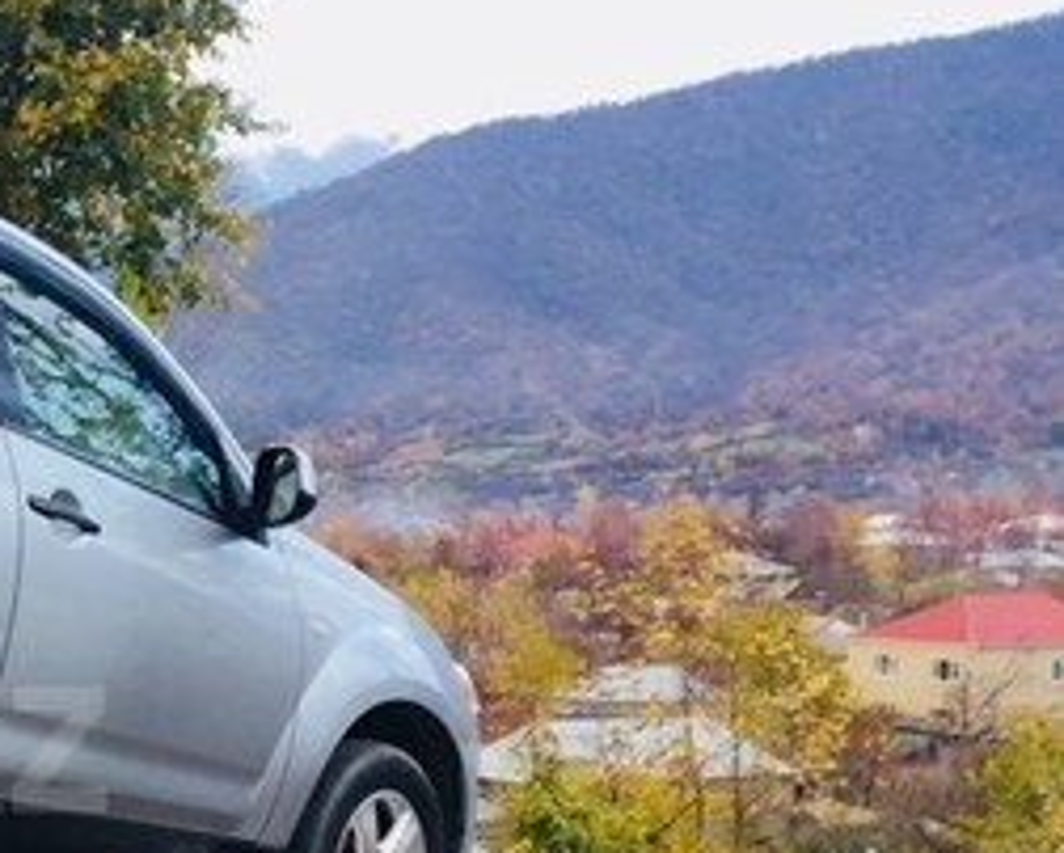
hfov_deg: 22.8
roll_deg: +0.4
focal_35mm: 74
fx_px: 2332
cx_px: -325
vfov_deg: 20.4
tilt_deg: -4.6
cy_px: 750
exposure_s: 1/50
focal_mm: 4.15
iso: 40
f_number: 2.2
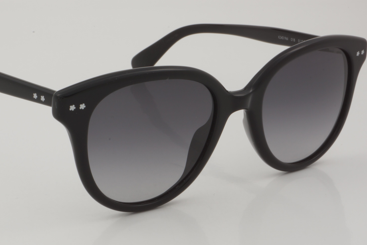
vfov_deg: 14.9
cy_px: 126
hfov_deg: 22.1
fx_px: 935
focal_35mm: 92
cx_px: 125
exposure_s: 1/3
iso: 100
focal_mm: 45
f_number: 32
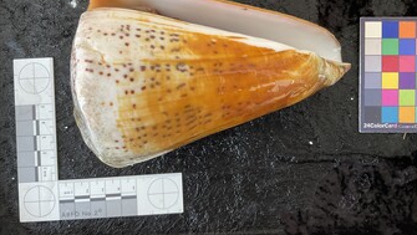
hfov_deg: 59.4
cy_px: 99
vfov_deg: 35.6
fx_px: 365
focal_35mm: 33
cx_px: 214
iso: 80
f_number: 1.8
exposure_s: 1/60
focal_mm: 3
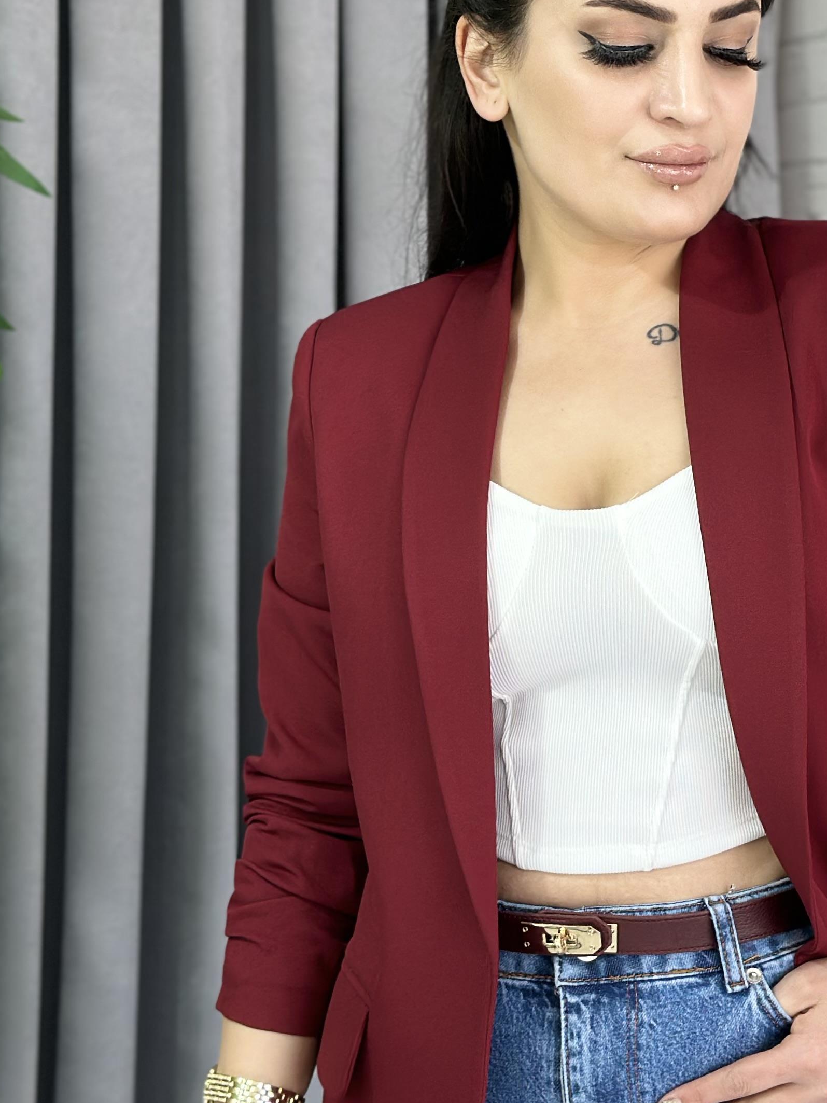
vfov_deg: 21.5
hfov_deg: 16.2
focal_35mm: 91
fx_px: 2899
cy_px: 592
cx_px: 622
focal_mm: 6.86
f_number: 1.78
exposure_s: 1/100
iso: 80
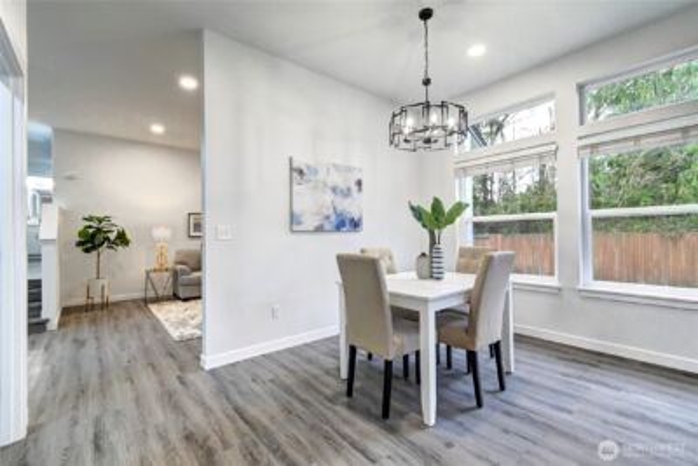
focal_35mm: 15
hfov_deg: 100.4
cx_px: 349
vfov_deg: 77.4
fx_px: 291
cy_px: 233
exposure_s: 1/10
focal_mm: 10
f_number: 11
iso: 4000
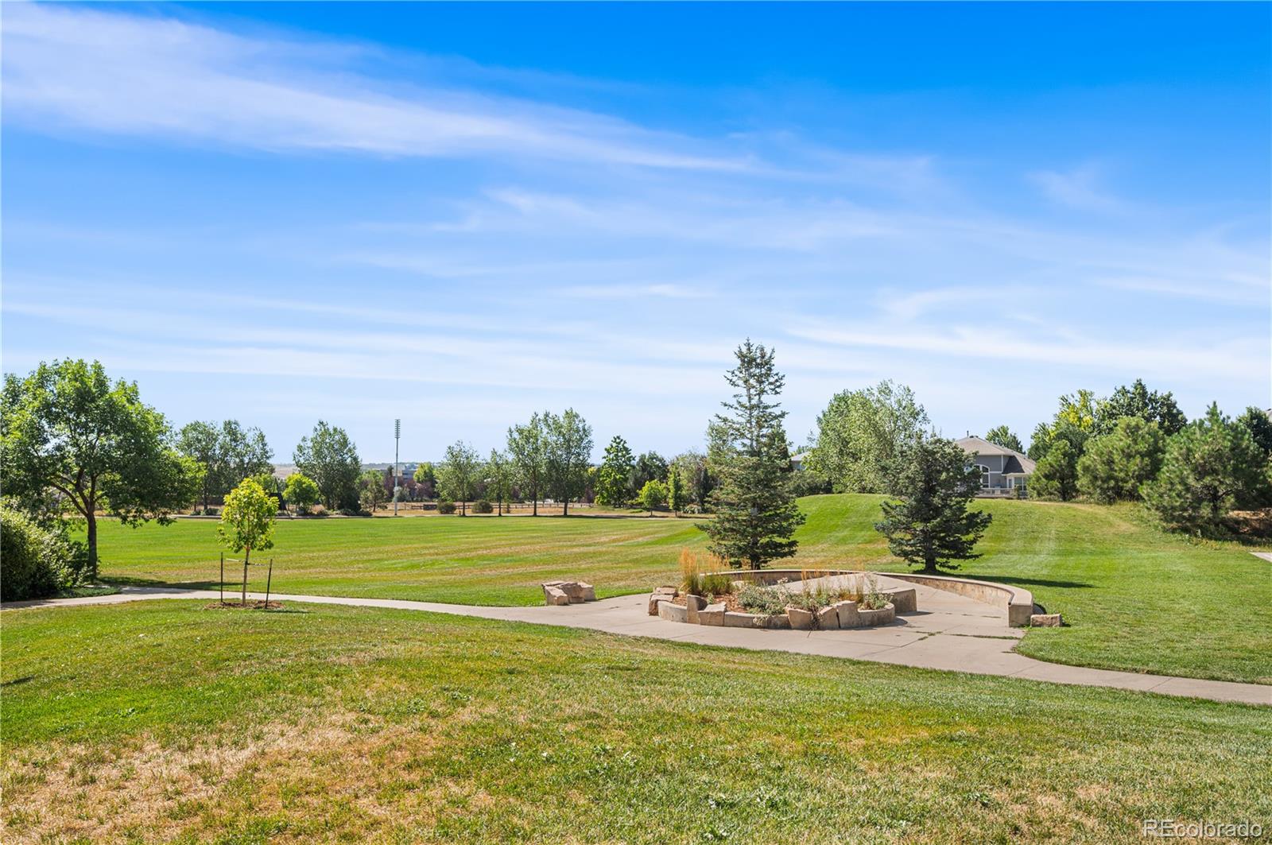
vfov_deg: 49.4
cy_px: 422
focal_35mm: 26
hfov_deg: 69.5
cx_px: 636
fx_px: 918
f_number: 8
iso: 250
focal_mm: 26
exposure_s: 1/125
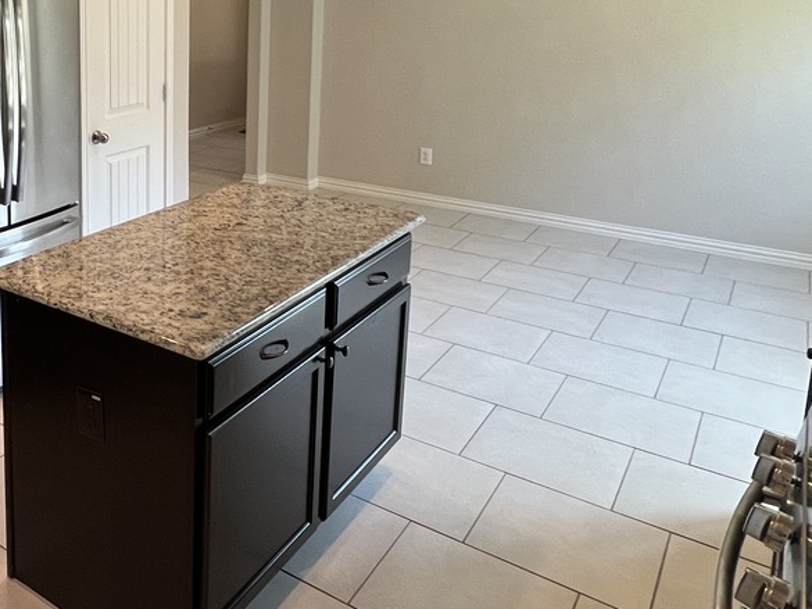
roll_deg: +0.7
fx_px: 751
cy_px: 128
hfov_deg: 50.8
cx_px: 92
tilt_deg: -9.9
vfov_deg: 42.3
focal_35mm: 32
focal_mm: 1.57
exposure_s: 1/120
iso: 250
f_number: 1.8
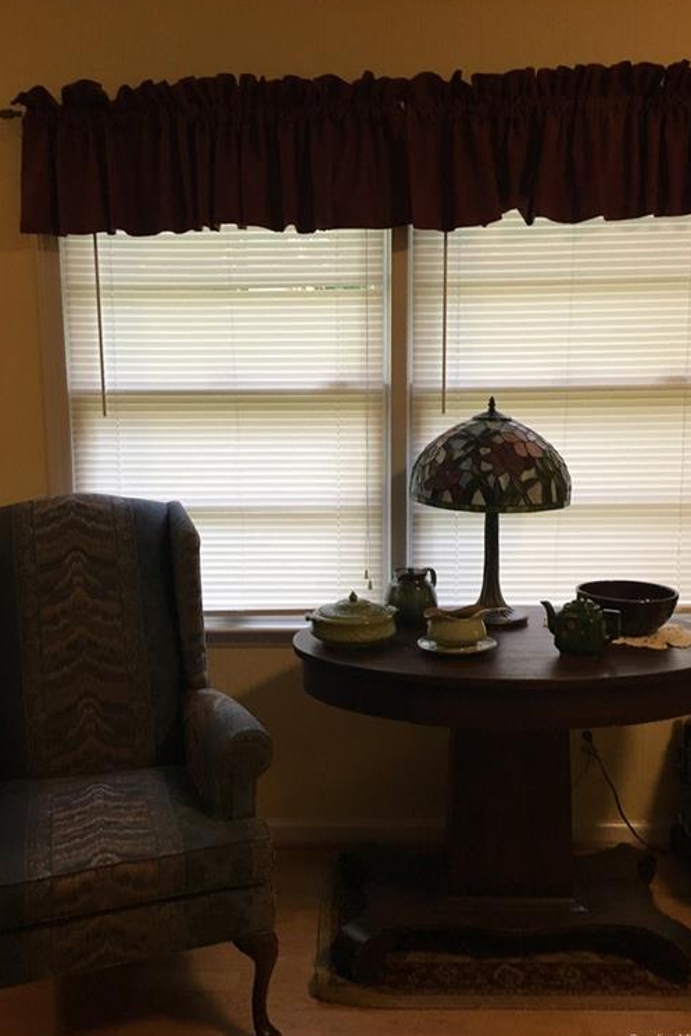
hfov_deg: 42.3
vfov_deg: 60.3
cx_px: 348
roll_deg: +1.0
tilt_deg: -8.0
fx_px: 892
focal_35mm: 31
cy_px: 517
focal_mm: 4.15
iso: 100
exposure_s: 1/30
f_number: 2.2
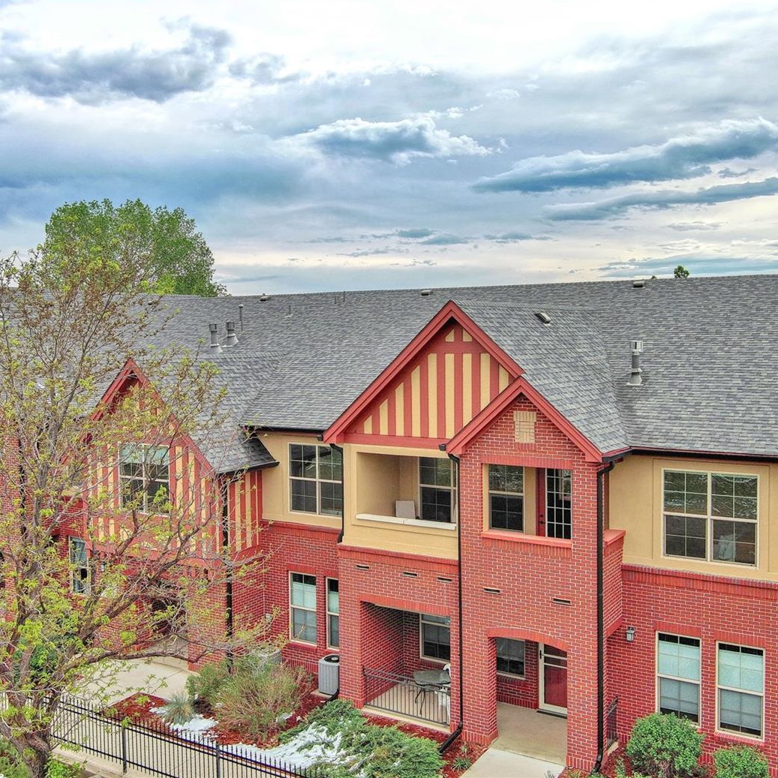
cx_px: 359
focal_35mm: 38
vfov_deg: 43.9
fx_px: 966
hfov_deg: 43.8
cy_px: 379
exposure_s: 1/1642
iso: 100
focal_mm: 10.6
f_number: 2.8
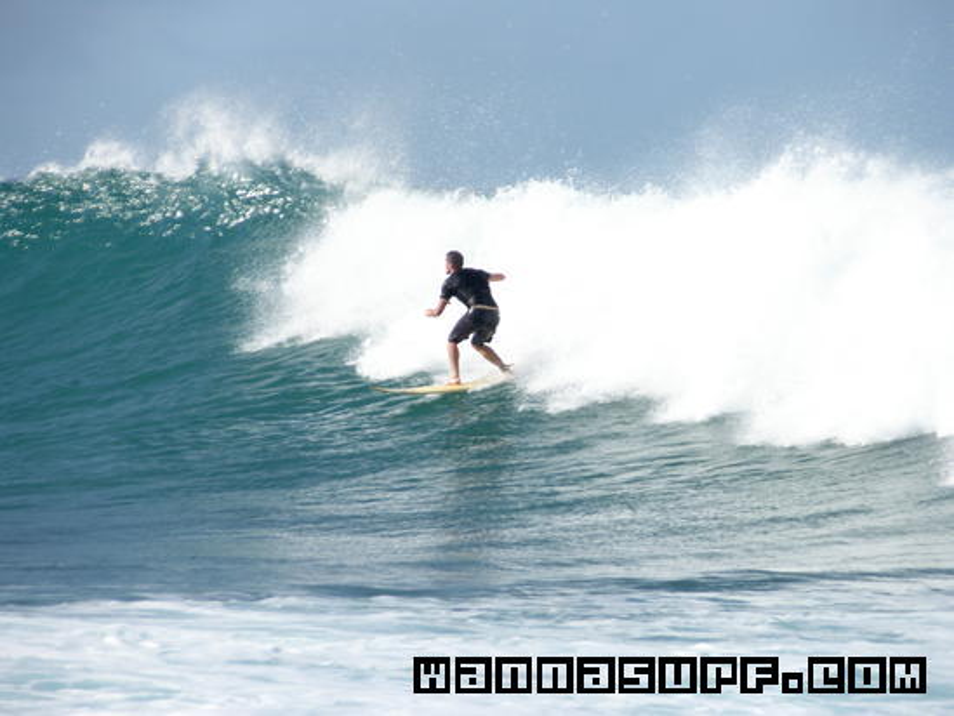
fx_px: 10475
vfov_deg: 3.9
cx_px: 477
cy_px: 358
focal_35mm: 380
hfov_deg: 5.2
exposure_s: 1/800
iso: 50
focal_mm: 98.4
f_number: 4.6
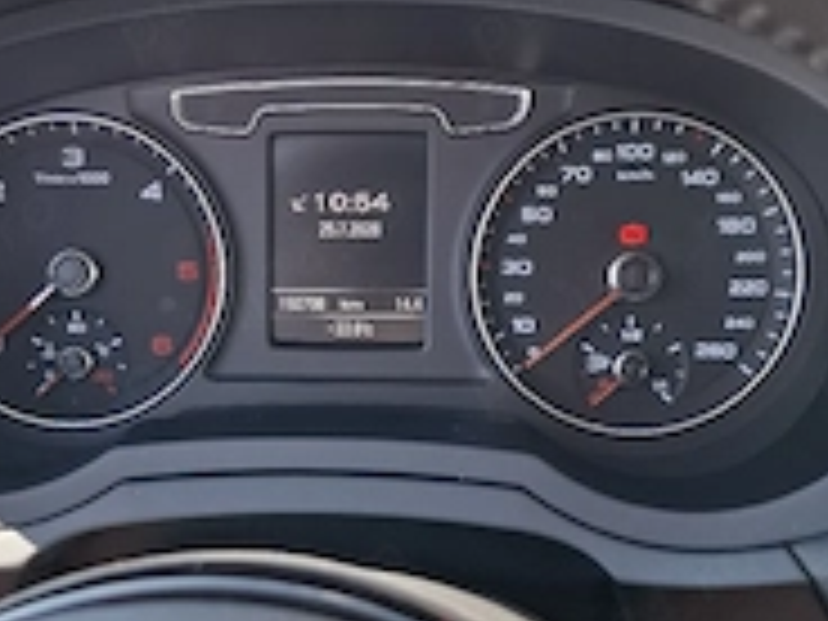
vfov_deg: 29.1
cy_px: 351
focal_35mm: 50
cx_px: 351
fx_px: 1196
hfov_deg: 38.1
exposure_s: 1/141
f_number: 1.8
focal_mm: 5.54
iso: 50
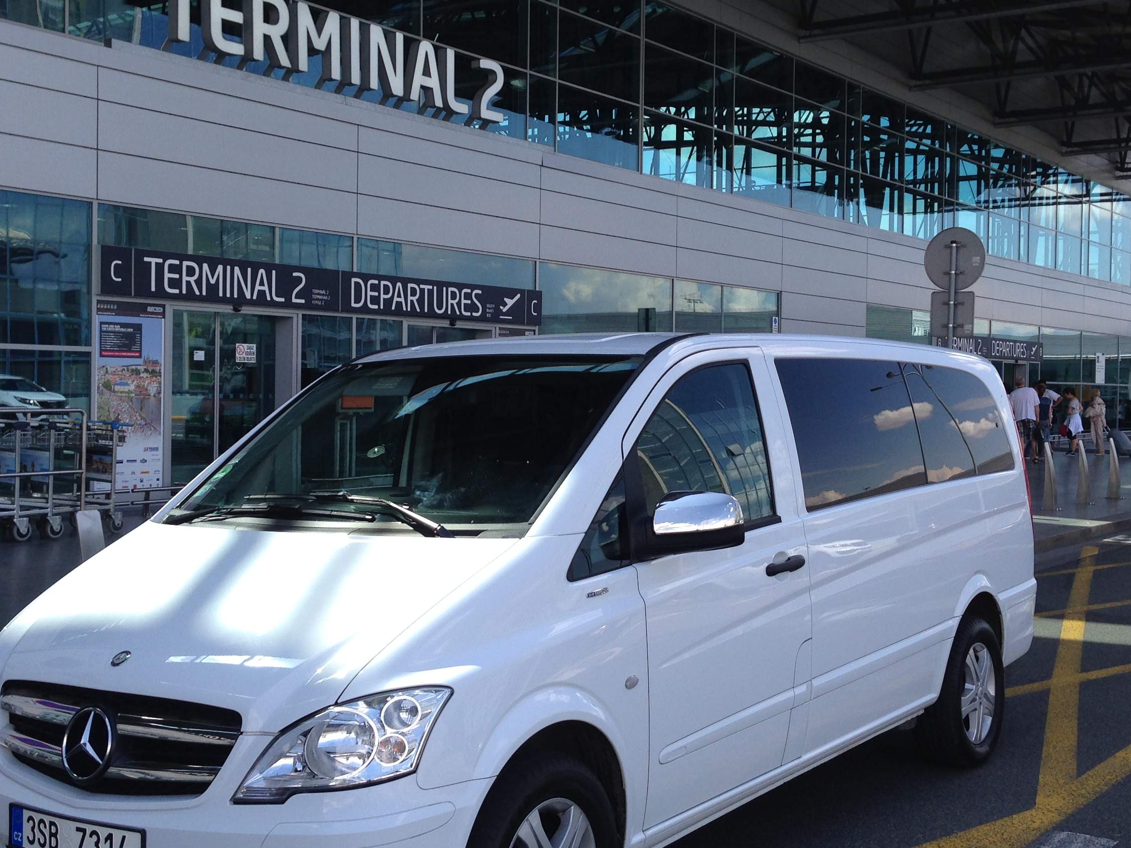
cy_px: 404
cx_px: 612
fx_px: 1568
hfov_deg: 39.6
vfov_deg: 30.3
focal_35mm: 48
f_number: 2.4
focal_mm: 4.12
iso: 50
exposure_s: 1/645
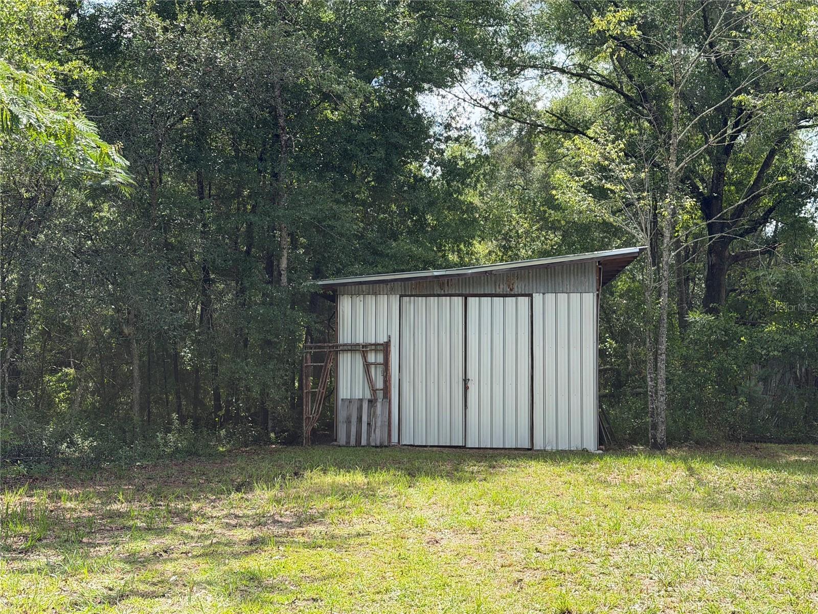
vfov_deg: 30.3
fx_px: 1134
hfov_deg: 39.7
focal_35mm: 48
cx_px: 409
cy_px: 307
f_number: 1.78
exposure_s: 1/2033
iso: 100
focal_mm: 6.76
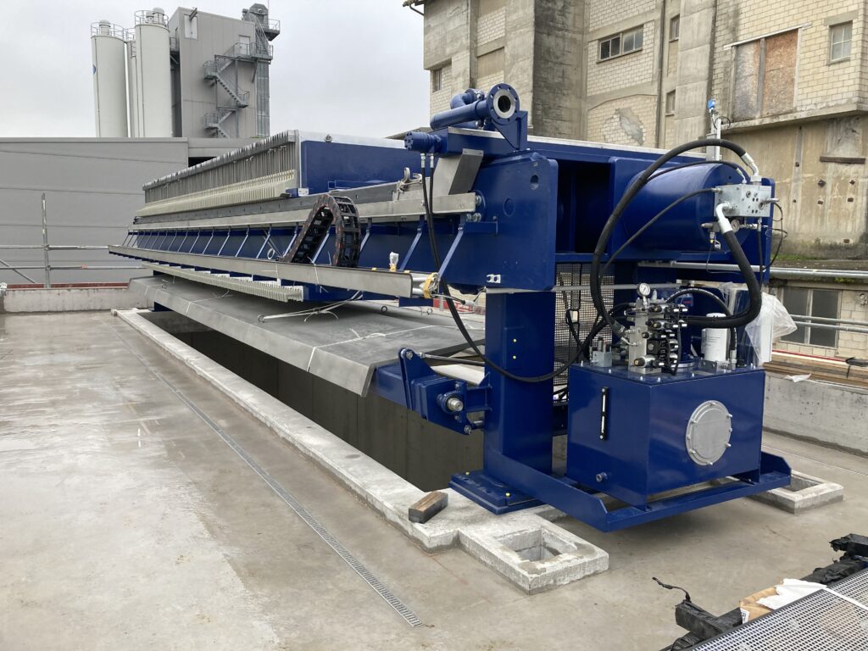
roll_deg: -2.5
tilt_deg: -5.9
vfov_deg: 49.7
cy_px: 326
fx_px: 702
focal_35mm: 28
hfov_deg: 63.4
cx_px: 434
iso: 80
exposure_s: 1/121
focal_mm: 3.99
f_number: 1.8
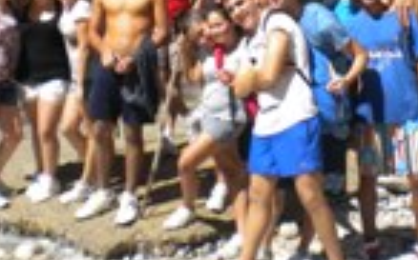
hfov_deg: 22.1
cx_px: 325
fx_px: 1059
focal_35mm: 93
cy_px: 6
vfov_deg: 13.8
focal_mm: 6.3
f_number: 4.6
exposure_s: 1/536
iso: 80
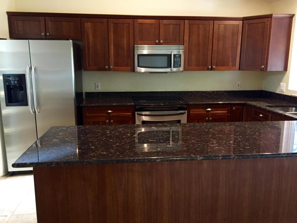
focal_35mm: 29
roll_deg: +0.8
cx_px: 148
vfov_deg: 48.2
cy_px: 112
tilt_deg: -11.3
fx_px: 249
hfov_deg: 61.7
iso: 250
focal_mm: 4.15
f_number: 2.2
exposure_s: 1/15
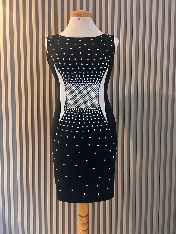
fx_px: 176
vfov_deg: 67.3
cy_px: 117
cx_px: 88
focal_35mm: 26
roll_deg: -0.5
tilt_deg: -3.4
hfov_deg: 53.1
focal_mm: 5.7
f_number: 1.5
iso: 320
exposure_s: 1/60
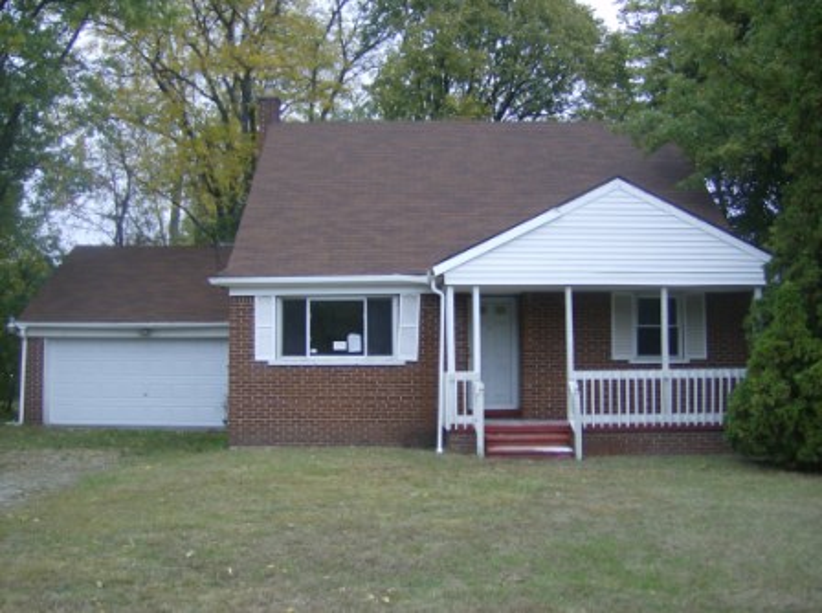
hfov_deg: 51.5
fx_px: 853
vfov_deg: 39.5
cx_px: 411
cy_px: 306
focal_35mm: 36
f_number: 2.8
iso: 100
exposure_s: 1/195
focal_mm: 6
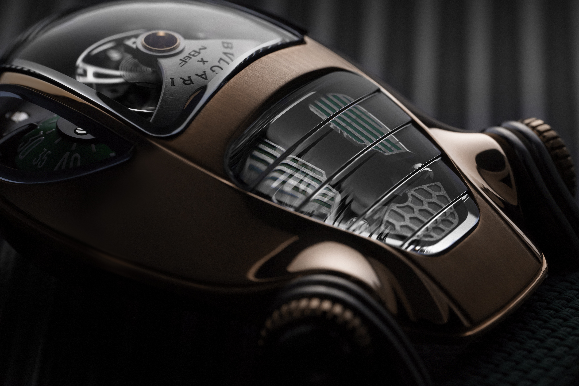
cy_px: 193
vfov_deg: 13.0
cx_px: 290
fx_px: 1689
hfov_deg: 19.5
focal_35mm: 105
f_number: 22
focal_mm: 105
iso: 320
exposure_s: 1/200
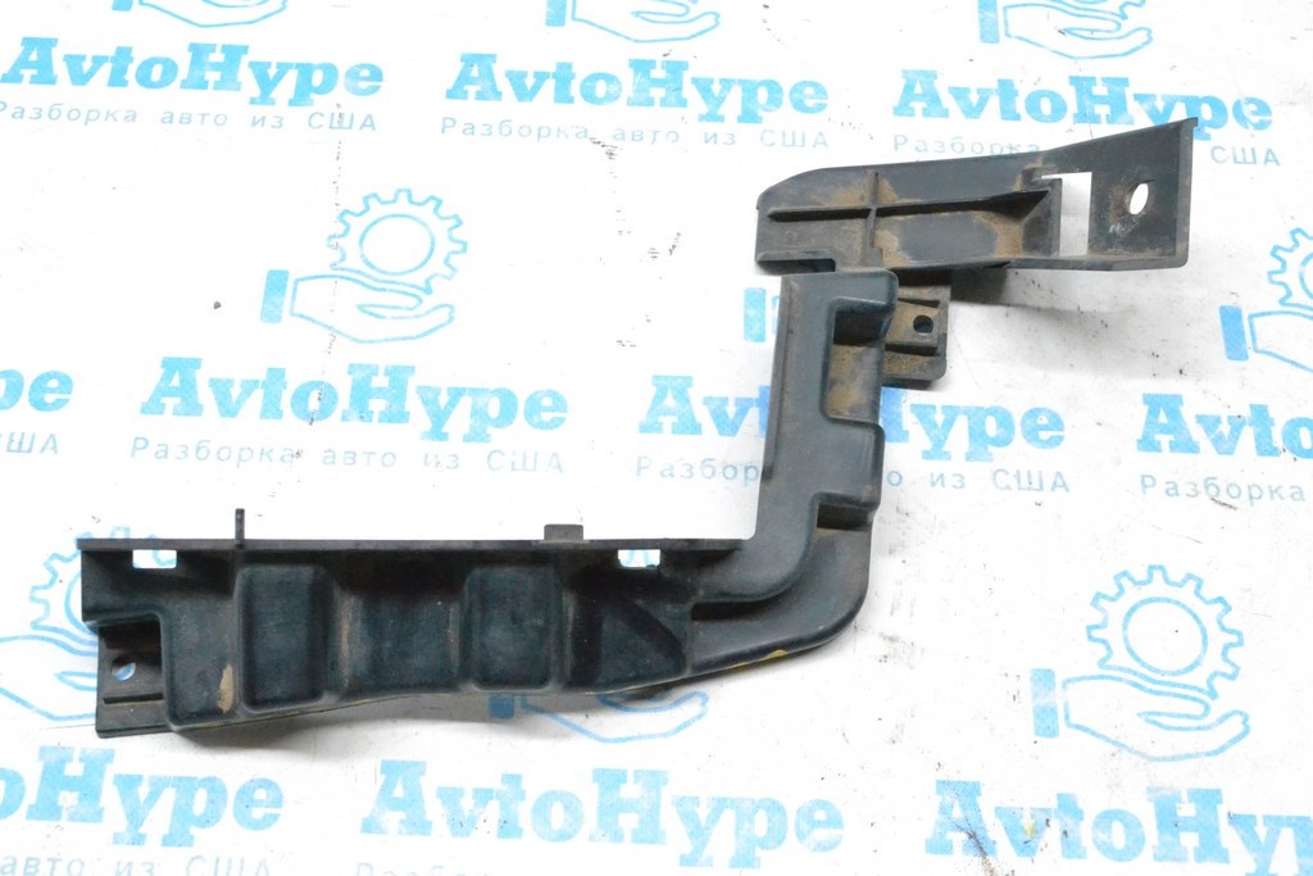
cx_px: 656
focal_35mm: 48
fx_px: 1751
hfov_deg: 41.1
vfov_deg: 28.1
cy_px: 438
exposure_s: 1/125
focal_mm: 32
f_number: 10
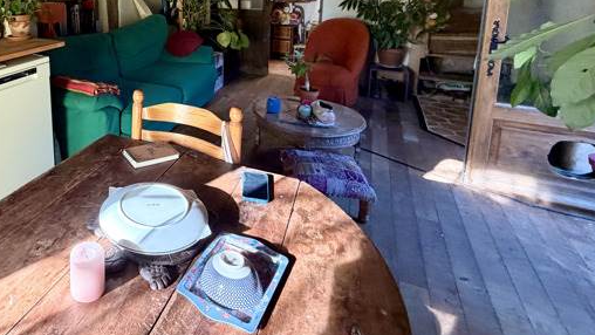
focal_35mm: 24
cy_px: 28
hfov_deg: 70.2
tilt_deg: -8.8
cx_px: 136
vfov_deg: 43.3
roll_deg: +1.0
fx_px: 379
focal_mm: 2.22
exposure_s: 1/121
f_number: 2.2
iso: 250
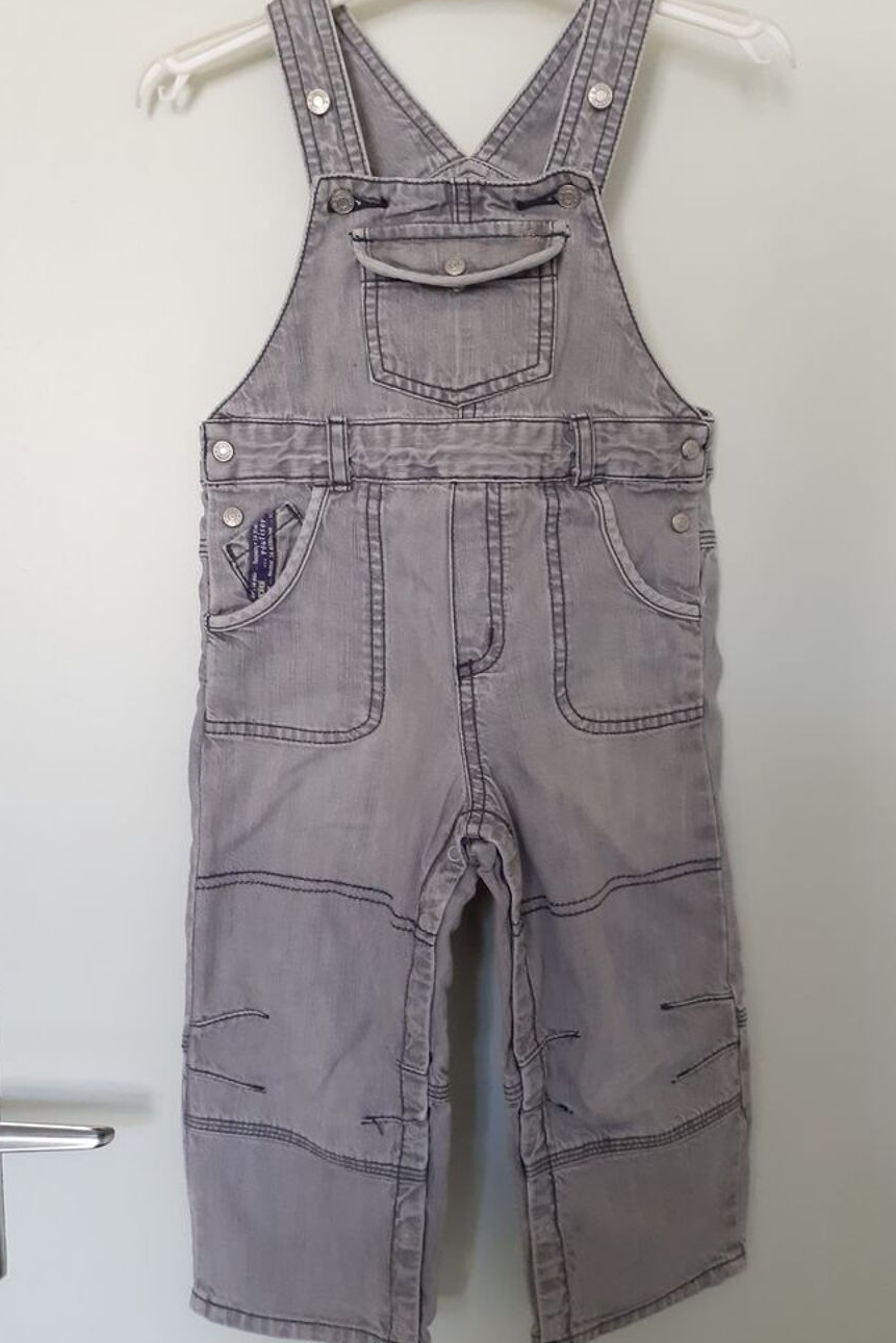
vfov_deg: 63.7
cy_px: 679
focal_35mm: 29
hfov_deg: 44.9
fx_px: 1082
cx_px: 491
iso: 200
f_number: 1.9
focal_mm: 3.6
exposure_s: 1/25
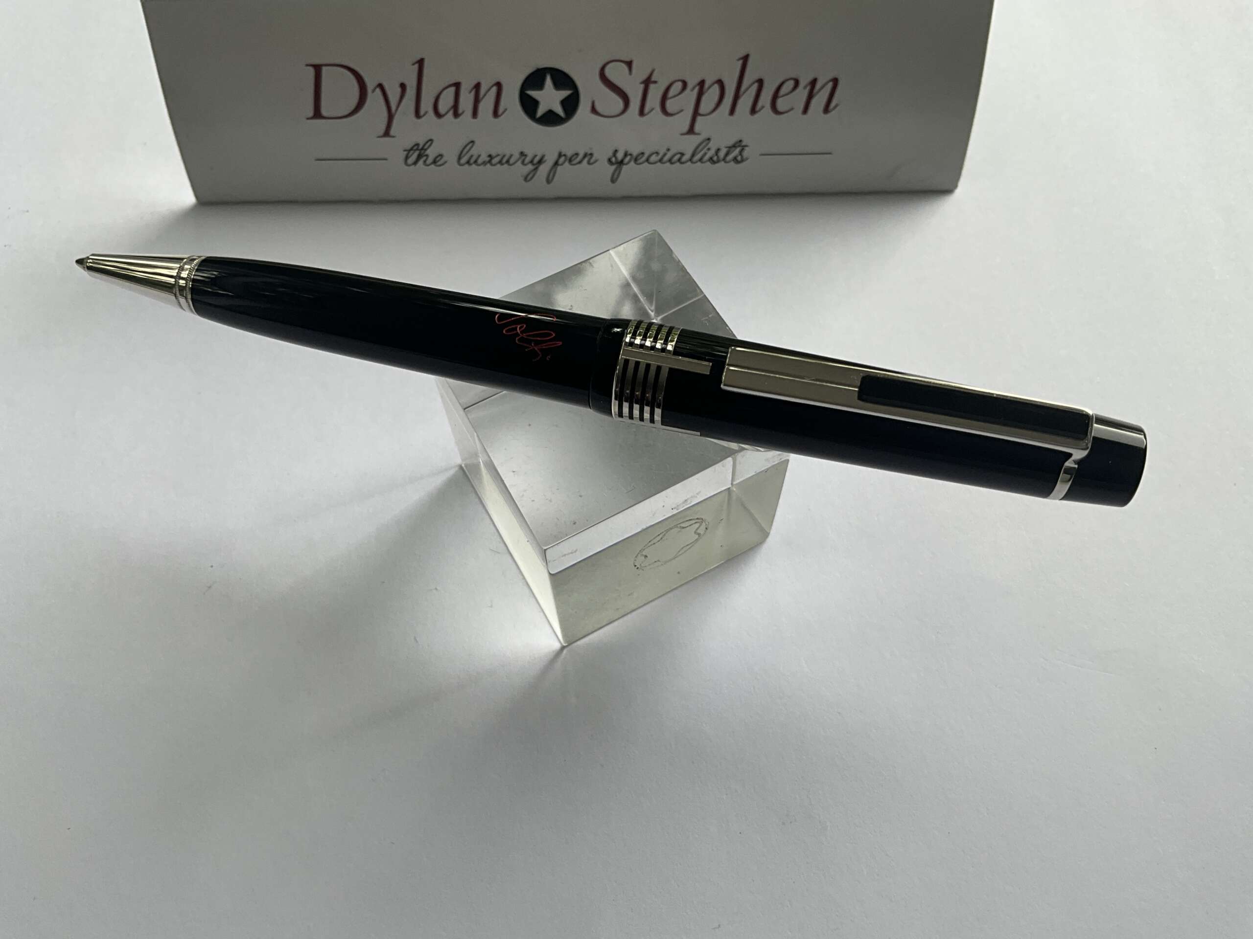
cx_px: 626
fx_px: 1050
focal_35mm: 29
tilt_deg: -63.1
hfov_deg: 61.7
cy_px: 470
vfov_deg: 48.2
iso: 25
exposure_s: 1/122
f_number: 1.8
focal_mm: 3
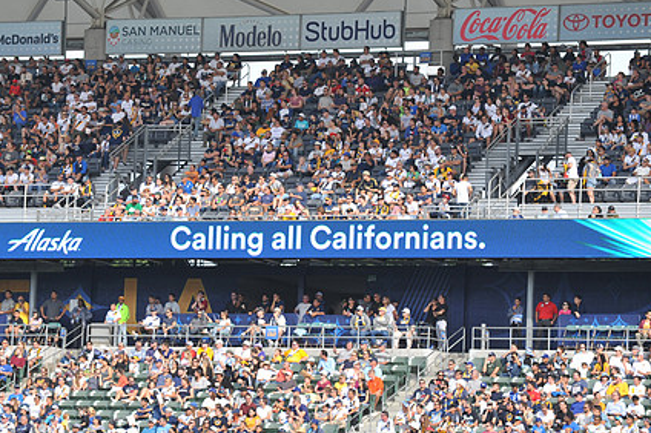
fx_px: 3957
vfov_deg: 6.3
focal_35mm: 219
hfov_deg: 9.4
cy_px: 252
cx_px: 269
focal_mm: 160
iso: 500
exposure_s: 1/1250
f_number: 5
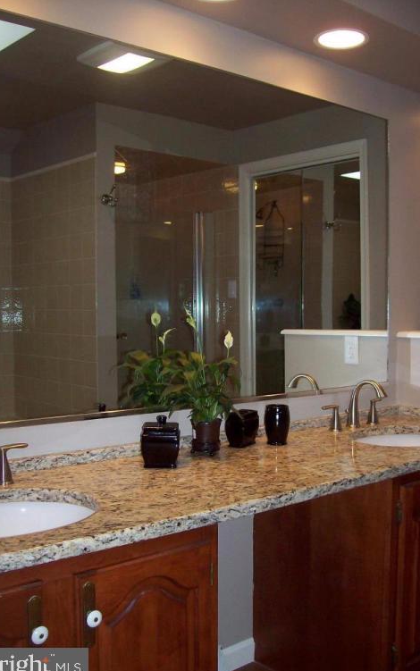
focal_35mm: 39
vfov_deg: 50.4
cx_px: 234
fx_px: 714
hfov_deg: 32.8
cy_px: 341
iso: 80
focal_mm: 6
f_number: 2.7
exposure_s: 1/64
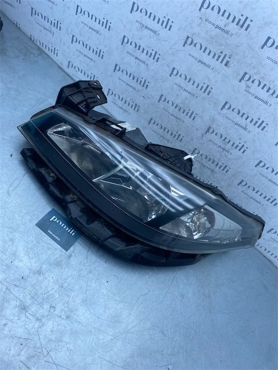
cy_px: 185
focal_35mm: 26
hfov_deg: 53.1
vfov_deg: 67.3
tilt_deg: -47.9
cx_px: 139
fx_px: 278
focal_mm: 4.25
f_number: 1.8
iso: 32
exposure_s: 1/805
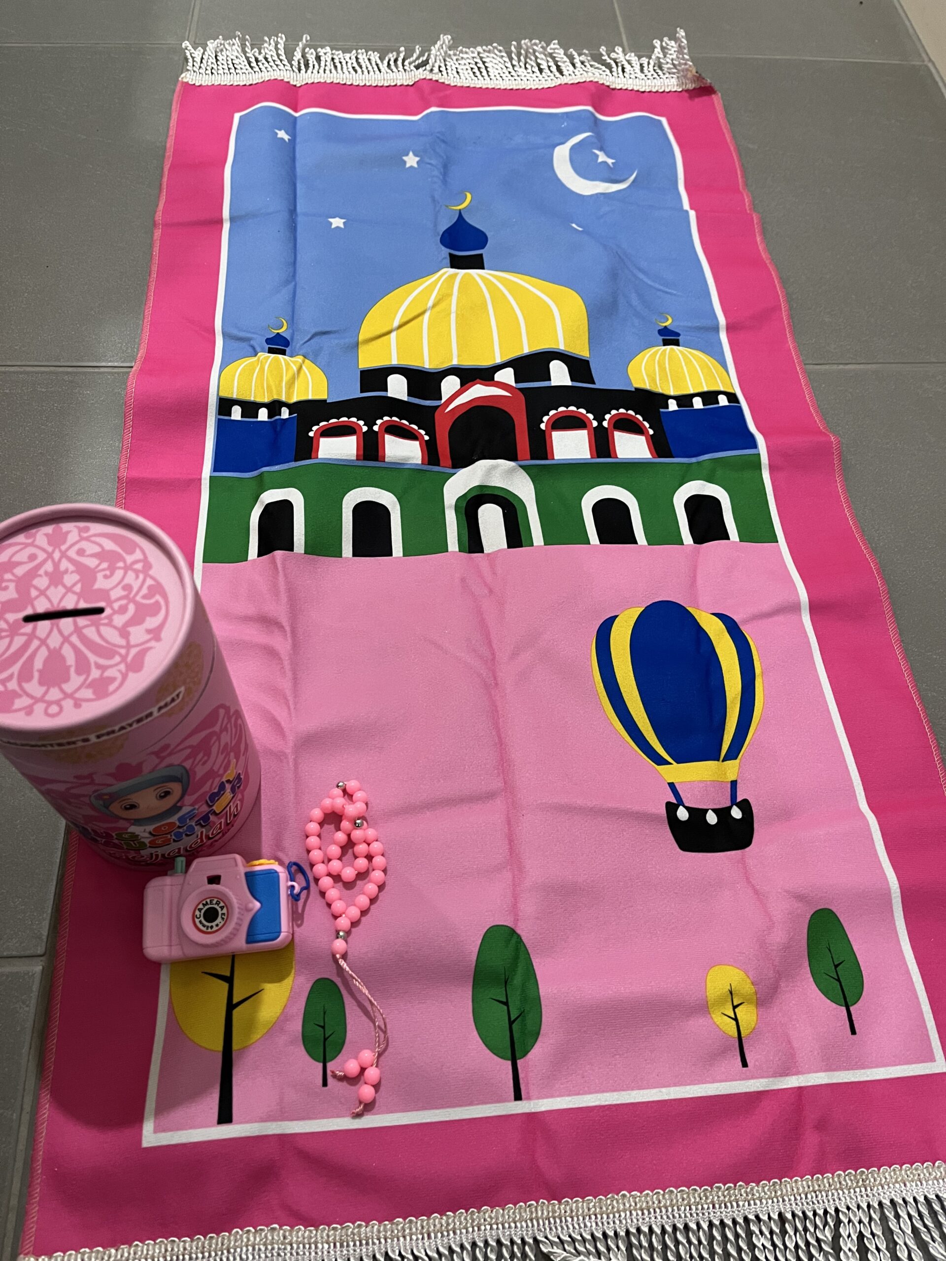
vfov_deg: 67.3
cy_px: 630
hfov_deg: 53.1
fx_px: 947
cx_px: 473
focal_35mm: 26
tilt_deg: -59.2
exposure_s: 1/50
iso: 320
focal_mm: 5.1
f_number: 1.6
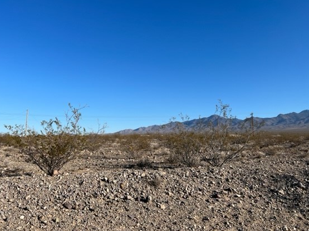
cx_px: 134
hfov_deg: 59.8
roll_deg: -0.8
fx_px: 268
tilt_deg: +9.4
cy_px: 101
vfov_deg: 46.7
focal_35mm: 30
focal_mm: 5.7
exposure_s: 1/4630
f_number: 1.5
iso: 50
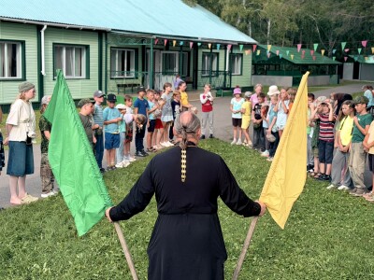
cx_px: 187
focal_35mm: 48
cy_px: 140
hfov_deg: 39.7
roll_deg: -0.8
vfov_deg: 30.3
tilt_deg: -6.5
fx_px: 519
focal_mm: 6.76
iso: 64
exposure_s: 1/1980
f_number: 1.78
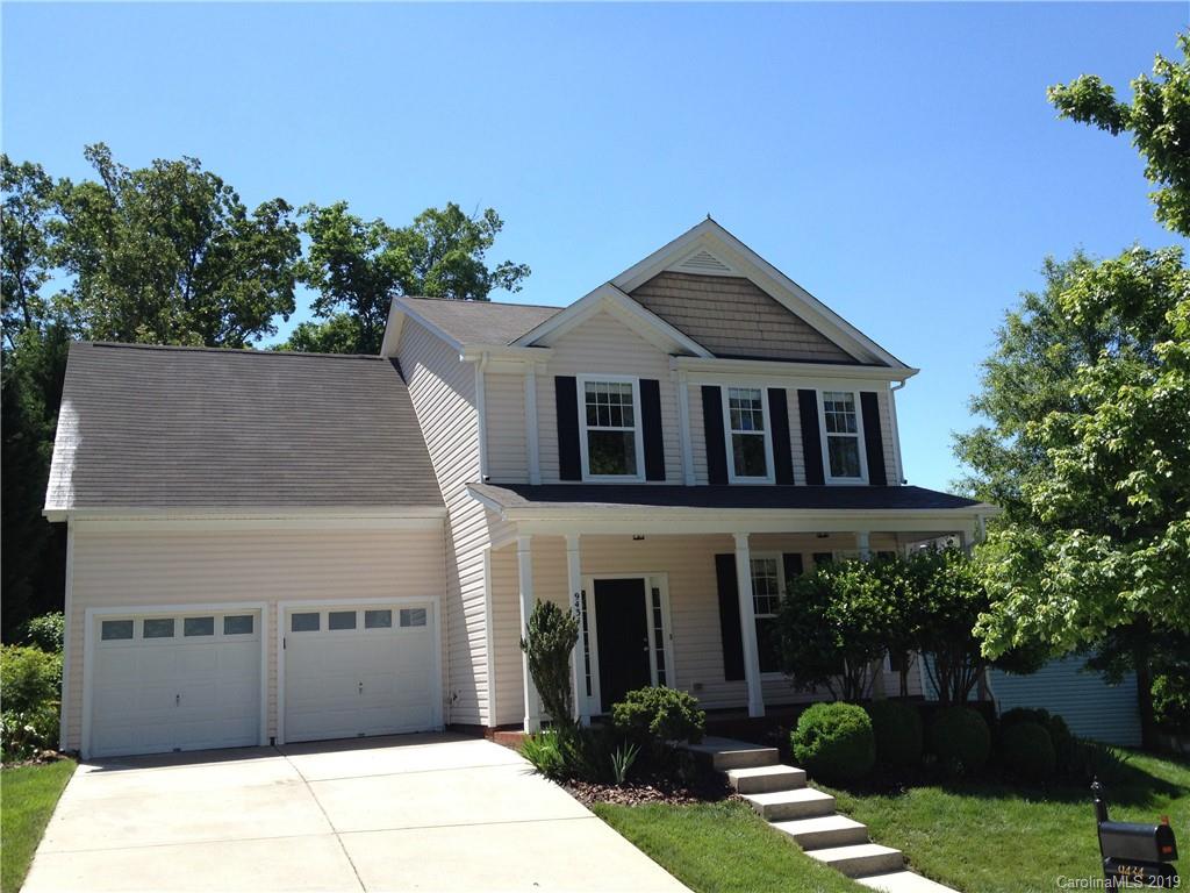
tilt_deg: +7.8
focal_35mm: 35
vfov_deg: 40.7
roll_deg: +3.2
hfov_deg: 52.6
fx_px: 1203
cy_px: 446
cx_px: 595
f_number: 2.4
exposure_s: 1/968
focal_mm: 4.28
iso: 50
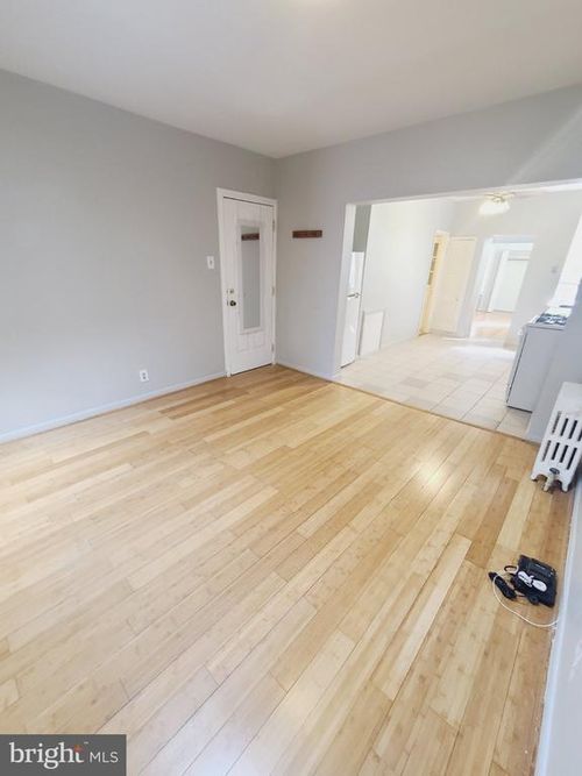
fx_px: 292
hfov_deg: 89.9
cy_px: 388
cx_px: 291
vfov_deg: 106.2
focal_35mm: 13
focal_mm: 2.2
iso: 320
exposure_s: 1/60
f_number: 2.2
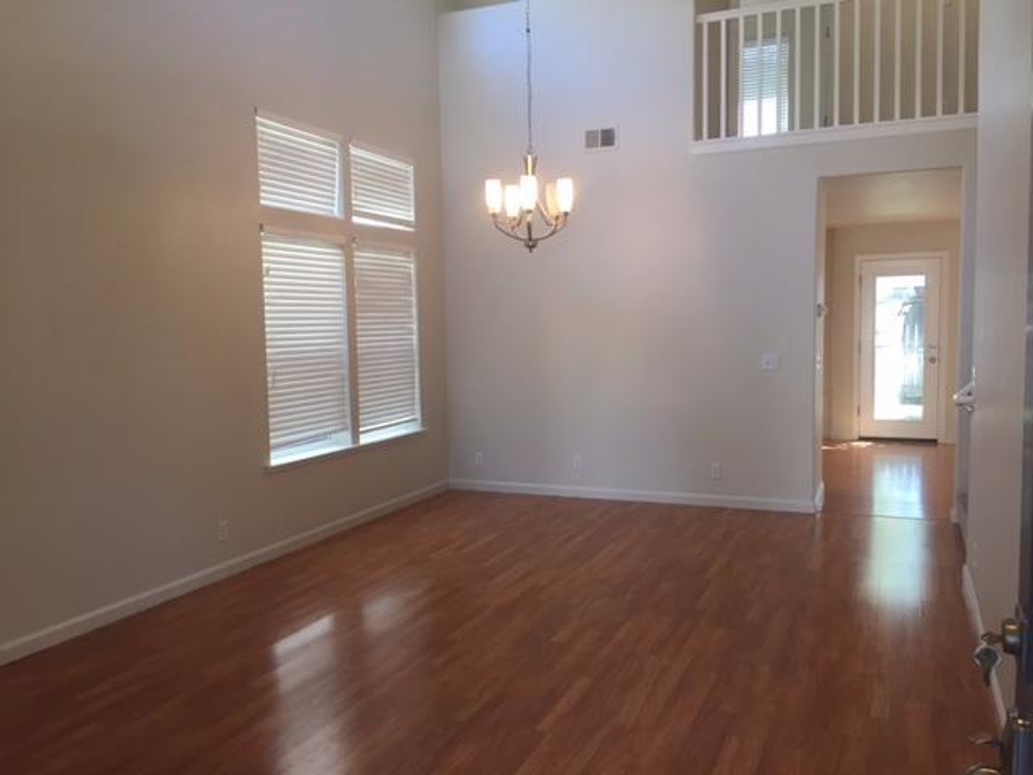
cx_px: 516
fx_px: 865
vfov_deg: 48.2
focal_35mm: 29
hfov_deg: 61.7
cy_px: 388
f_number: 2.2
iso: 32
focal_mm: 4.15
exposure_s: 1/30
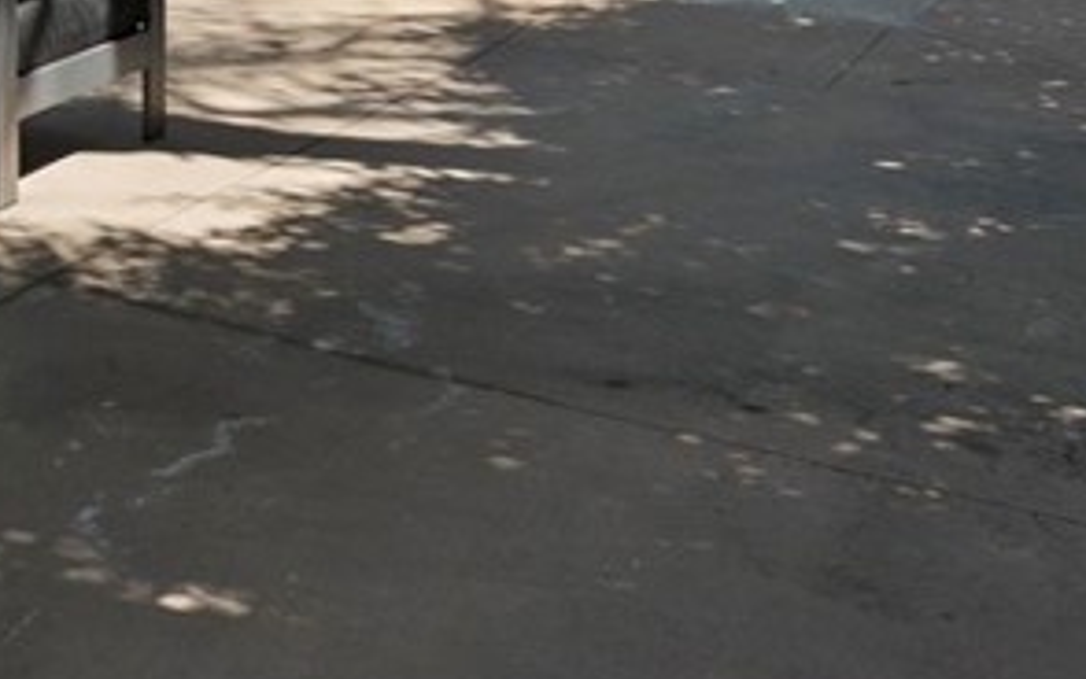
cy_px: -426
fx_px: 2102
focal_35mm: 71
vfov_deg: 16.3
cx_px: -410
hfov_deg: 24.4
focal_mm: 20
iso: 80
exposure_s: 1/30
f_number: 8
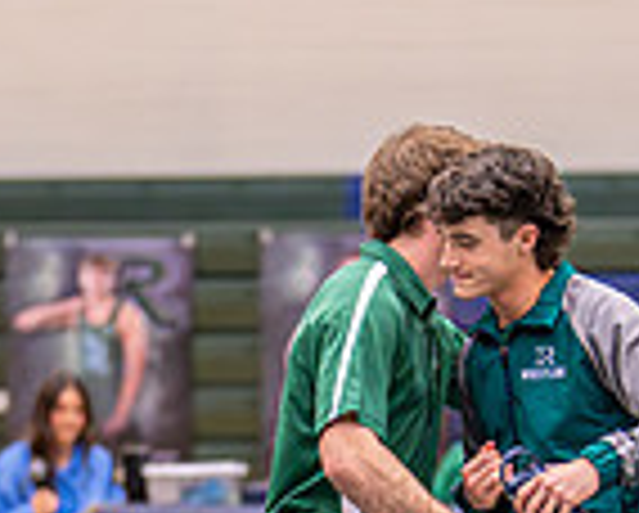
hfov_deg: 8.4
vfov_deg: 6.7
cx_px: 375
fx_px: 4337
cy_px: 597
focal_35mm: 229
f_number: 1.2
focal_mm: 50
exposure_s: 1/800
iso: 1000
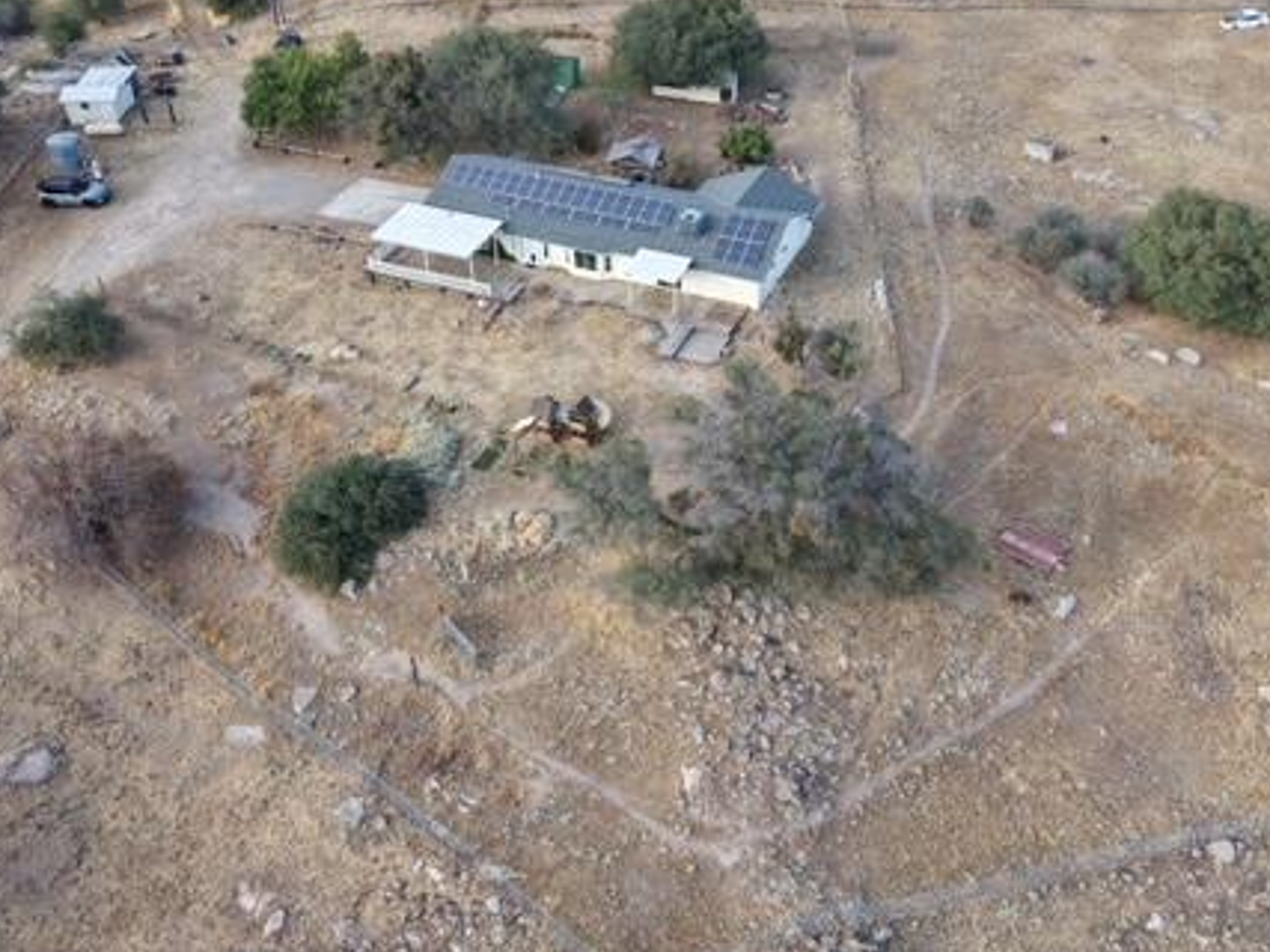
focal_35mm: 36
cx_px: 696
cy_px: 393
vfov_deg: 39.5
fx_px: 1320
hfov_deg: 51.3
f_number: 1.8
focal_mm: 8.67
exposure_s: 1/725
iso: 150
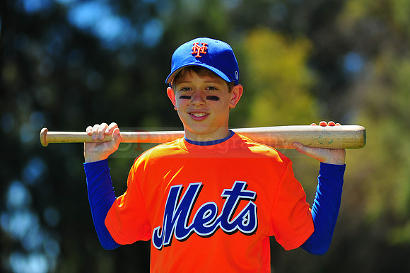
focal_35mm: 180
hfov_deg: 11.4
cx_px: 205
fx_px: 2049
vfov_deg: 7.6
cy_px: 136
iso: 200
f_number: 4
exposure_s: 1/1250
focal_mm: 180
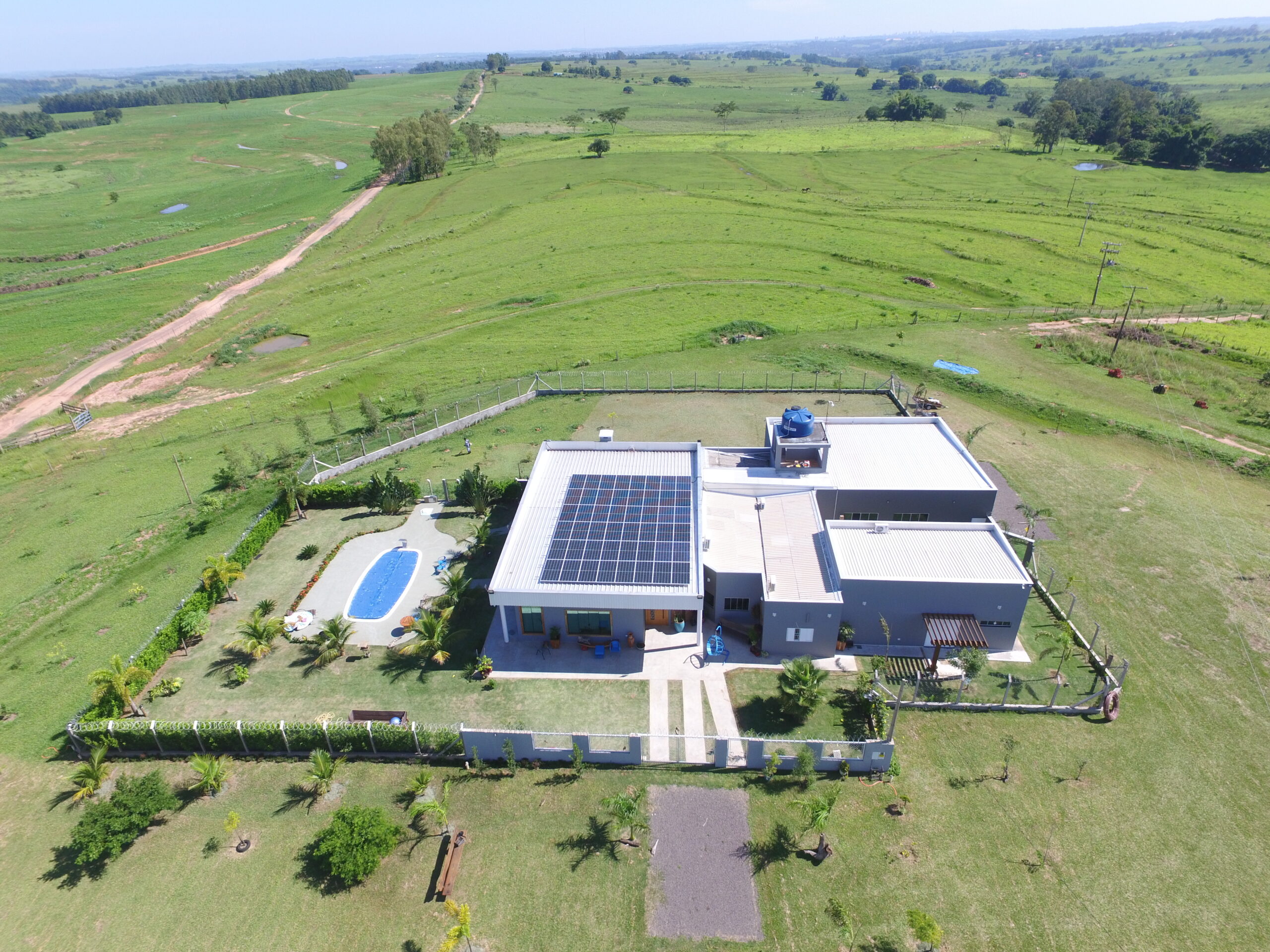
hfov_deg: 81.7
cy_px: 476
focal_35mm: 20
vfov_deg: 66.0
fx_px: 734
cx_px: 635
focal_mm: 3.61
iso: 100
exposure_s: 1/657
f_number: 2.8
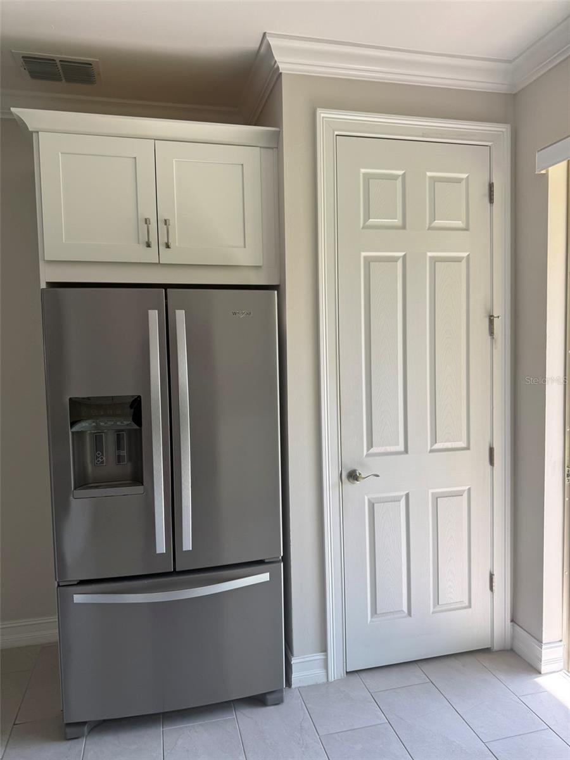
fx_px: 527
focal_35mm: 24
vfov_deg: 71.6
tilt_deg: -1.0
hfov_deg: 56.8
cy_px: 380
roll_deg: +0.3
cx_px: 285
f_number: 1.78
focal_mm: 6.76
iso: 64
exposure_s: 1/121
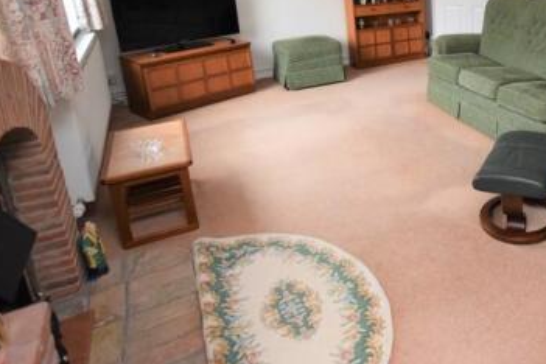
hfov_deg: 55.8
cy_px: 58
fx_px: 425
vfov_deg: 43.6
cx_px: 500
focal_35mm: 28
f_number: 3.5
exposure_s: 1/60
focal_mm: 10
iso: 3200
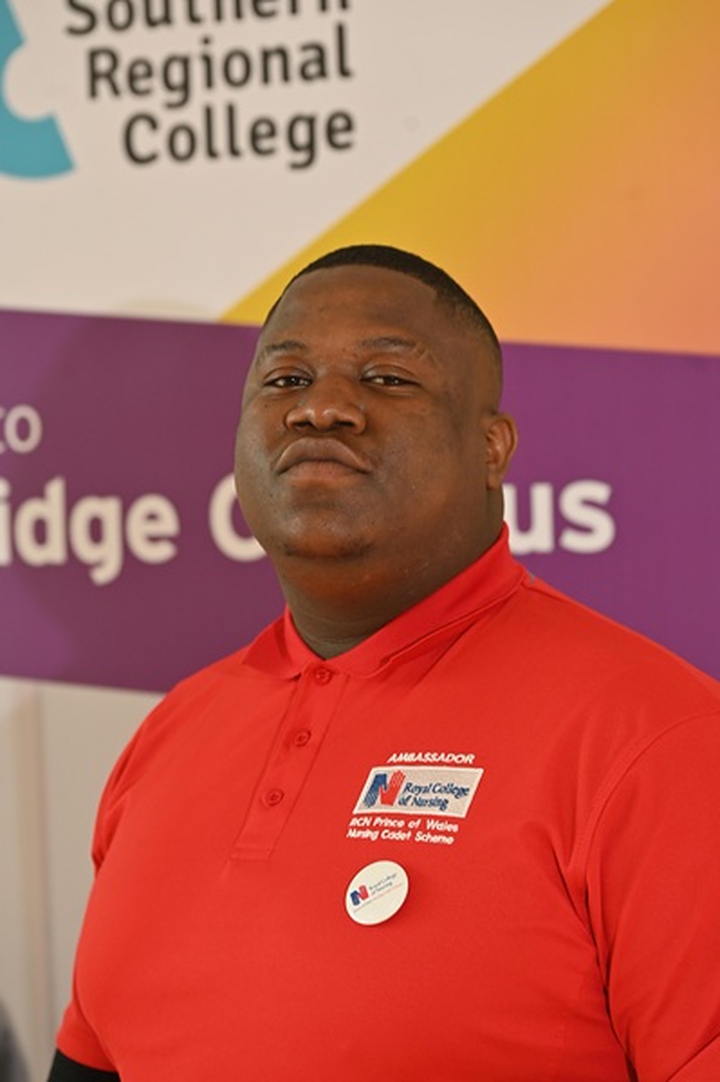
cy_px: 541
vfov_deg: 22.4
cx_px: 360
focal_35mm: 91
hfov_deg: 15.0
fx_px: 2735
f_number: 5
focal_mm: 91
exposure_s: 1/80
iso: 640
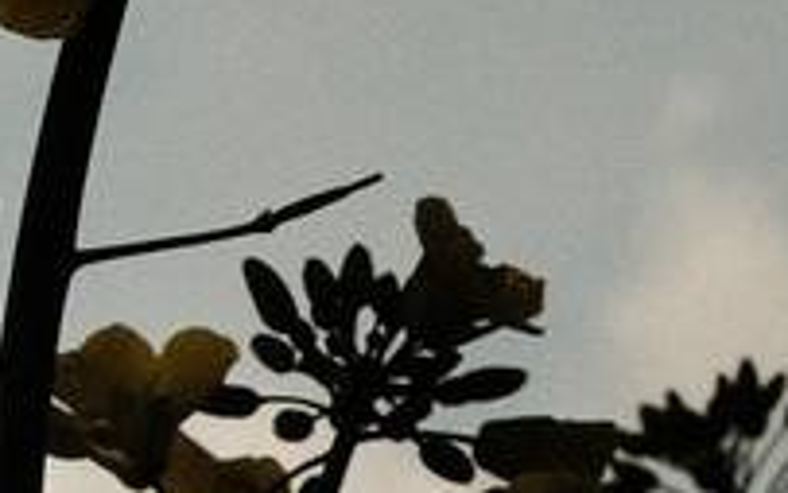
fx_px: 5521
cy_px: 561
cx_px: -660
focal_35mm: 257
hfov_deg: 7.9
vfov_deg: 5.1
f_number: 8
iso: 640
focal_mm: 21.2
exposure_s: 1/4700
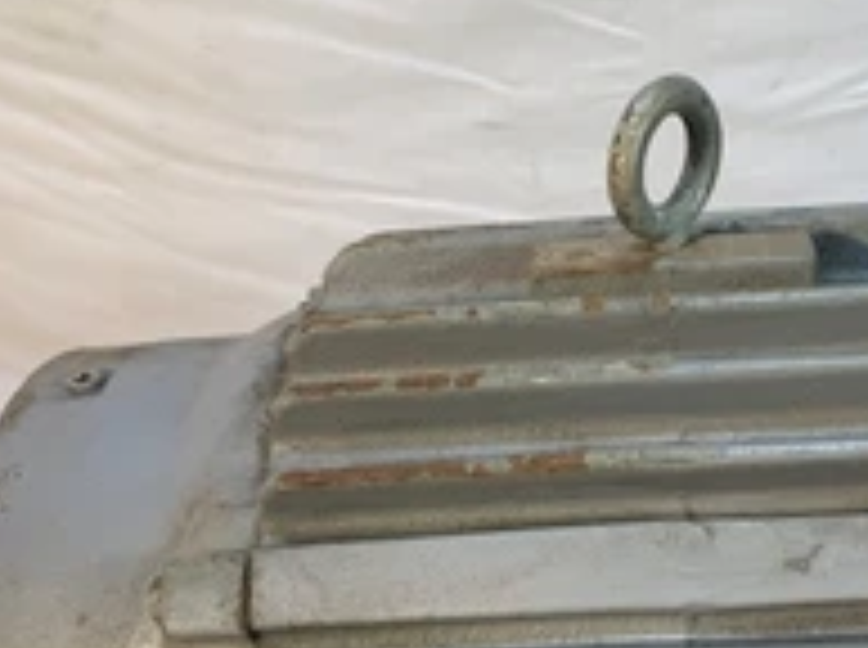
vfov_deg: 26.5
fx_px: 1352
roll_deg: +0.2
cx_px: 643
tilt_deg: -39.8
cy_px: 500
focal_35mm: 54
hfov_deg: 34.9
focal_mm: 4.25
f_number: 1.8
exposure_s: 1/120
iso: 50
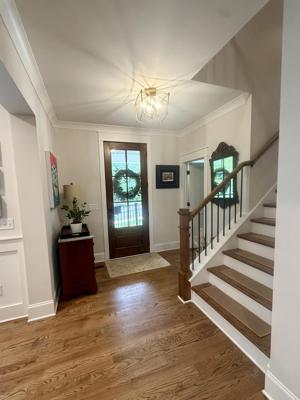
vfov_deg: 98.1
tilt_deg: -4.9
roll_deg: +1.3
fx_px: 173
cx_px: 141
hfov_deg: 81.7
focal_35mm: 15
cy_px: 206
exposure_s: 1/111
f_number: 2.2
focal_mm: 2.22
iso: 320
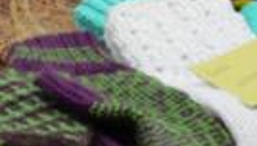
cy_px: 97
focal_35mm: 321
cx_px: 46
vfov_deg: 3.8
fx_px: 2191
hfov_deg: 6.7
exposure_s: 1/60
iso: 1800
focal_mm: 55
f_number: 5.6
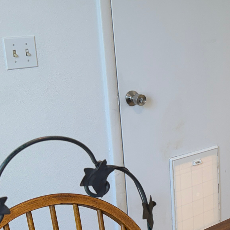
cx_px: 302
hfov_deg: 21.1
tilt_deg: -15.6
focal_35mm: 74
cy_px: 149
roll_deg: -1.0
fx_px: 556
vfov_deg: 23.3
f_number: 1.78
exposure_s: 1/120
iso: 64
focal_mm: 6.76
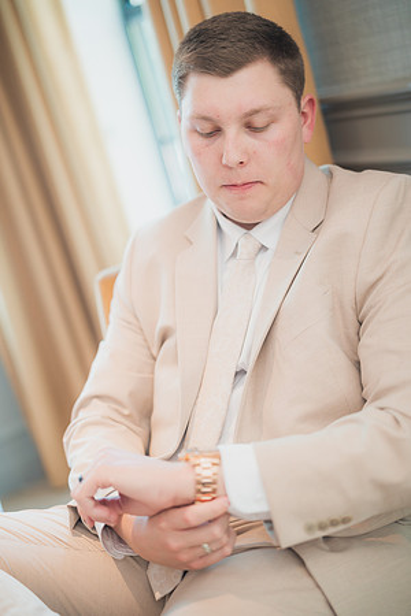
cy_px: 308
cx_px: 206
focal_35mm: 50
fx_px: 856
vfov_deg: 39.6
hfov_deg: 27.0
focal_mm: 50
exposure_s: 1/80
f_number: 1.4
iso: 200
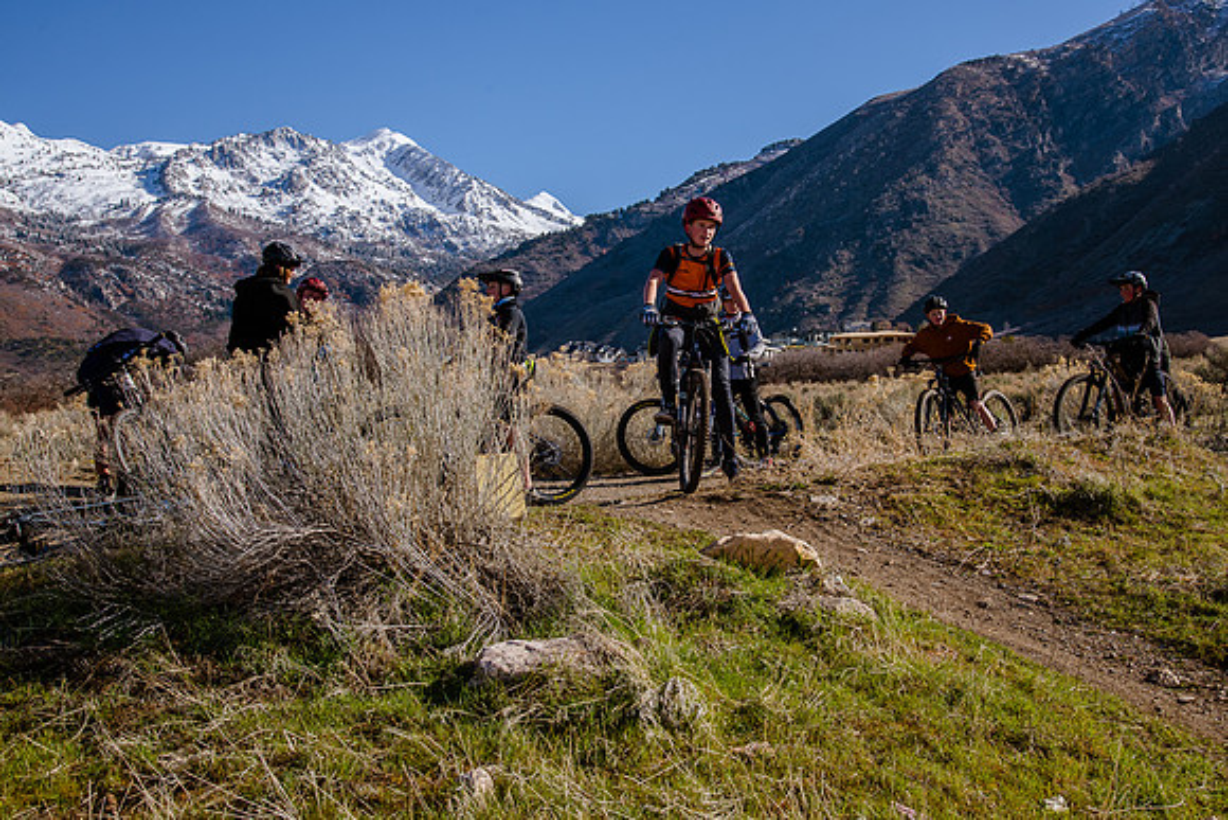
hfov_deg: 41.9
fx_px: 1602
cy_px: 385
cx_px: 651
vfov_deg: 28.7
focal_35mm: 47
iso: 200
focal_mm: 44
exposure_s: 1/500
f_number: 10
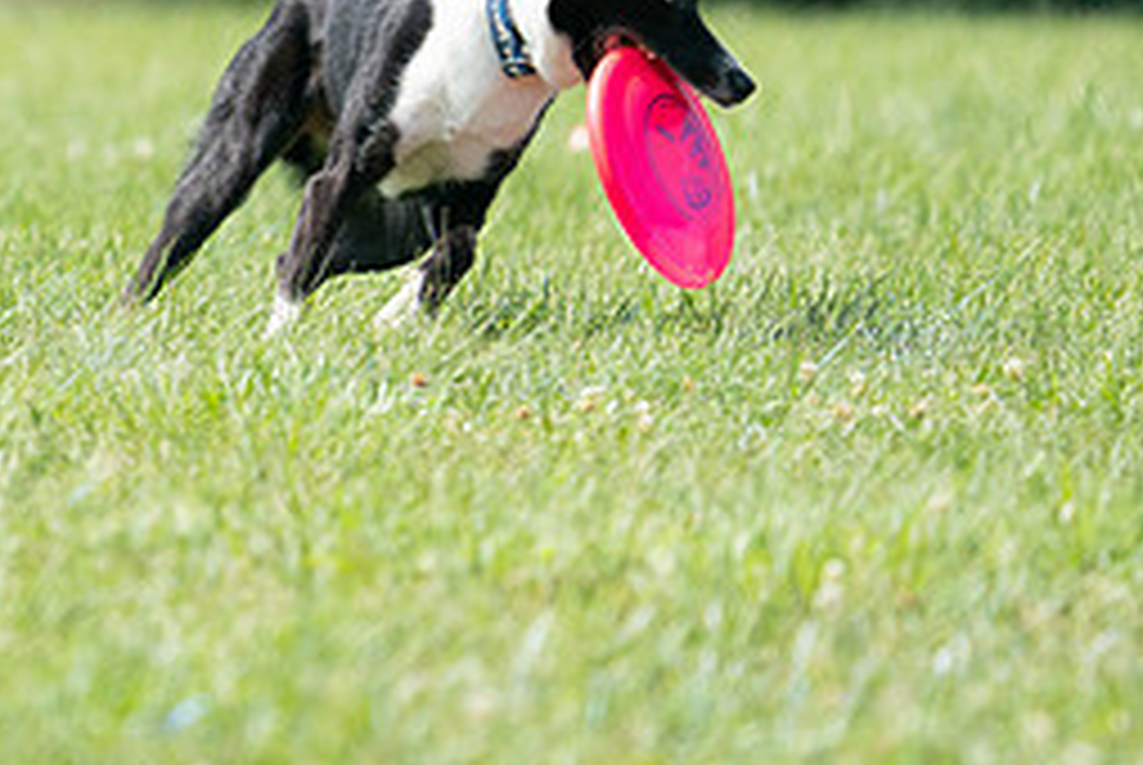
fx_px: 23045
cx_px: 4
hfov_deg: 2.8
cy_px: -92
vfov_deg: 1.9
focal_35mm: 725
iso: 1600
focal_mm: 318
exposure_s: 1/4000
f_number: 6.3
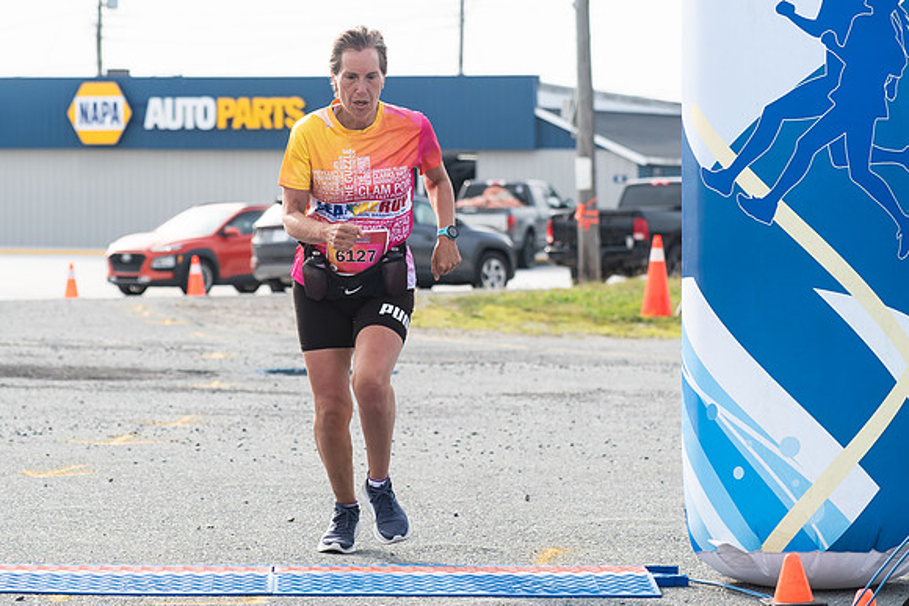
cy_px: 130
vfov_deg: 9.3
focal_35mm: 147
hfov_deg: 14.0
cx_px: 362
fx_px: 3702
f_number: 5
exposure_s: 1/1000
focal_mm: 82
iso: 250
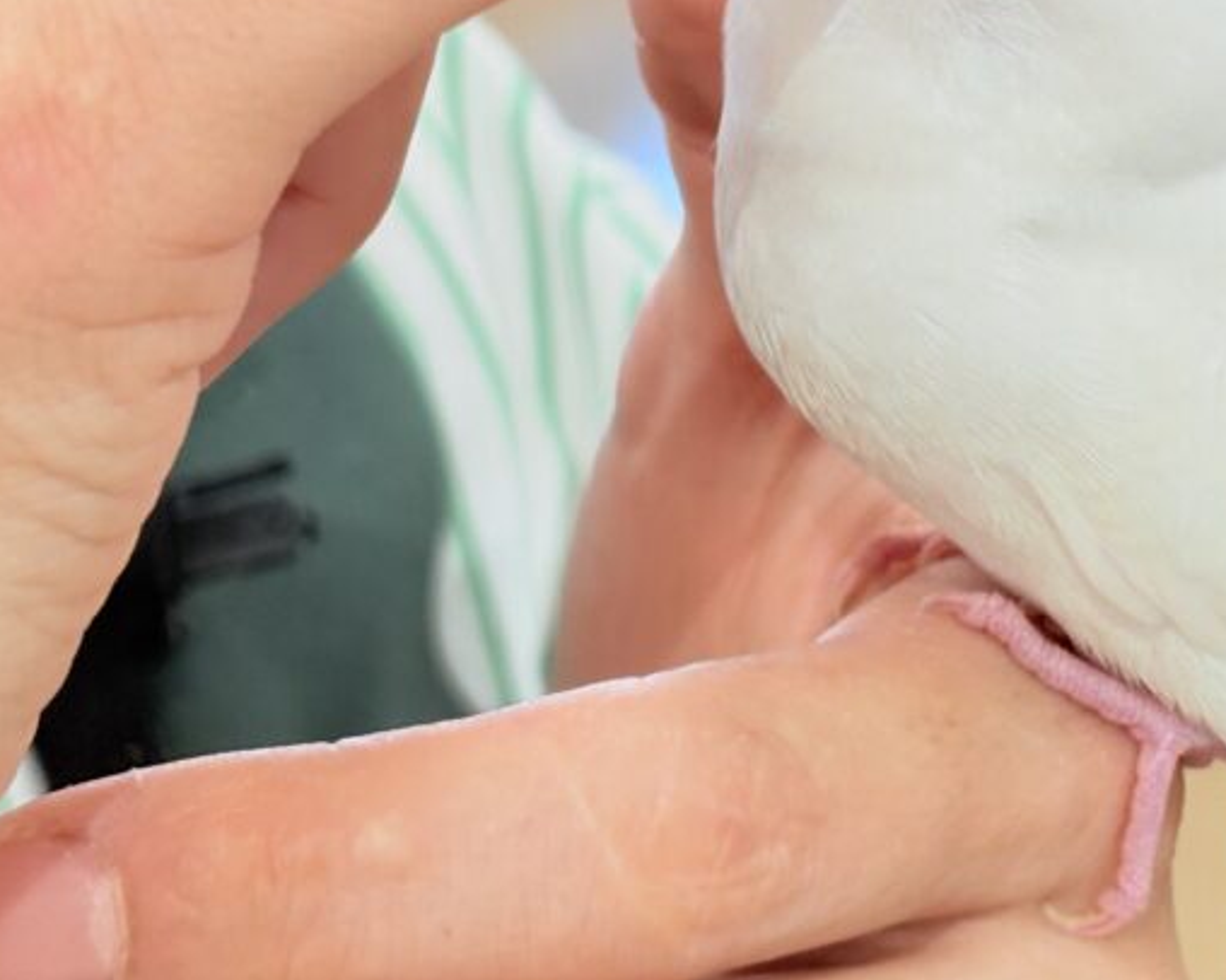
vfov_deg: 12.8
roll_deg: -1.9
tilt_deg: -14.3
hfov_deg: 15.8
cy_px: 176
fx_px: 4353
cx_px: 1195
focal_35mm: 120
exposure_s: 1/50
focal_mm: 5.96
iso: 40
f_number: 1.6
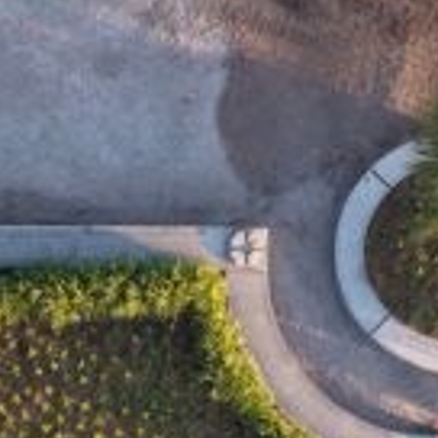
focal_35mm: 201
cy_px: 1021
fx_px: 2877
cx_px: -316
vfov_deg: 8.1
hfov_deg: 8.4
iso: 125
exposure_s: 1/80
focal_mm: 14.45
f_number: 2.8
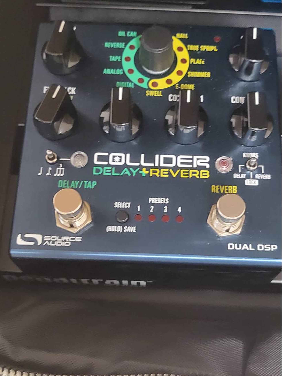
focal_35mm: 26
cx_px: 141
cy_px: 188
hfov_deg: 53.1
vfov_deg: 67.3
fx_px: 282
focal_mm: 4.25
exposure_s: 1/24
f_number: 1.8
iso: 800
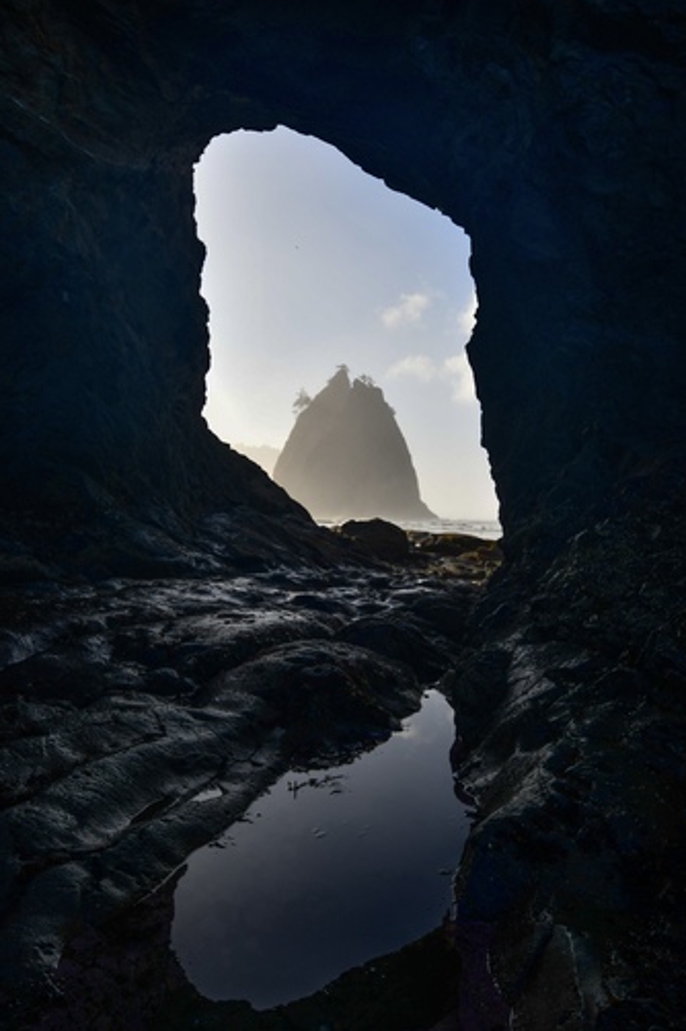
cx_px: 350
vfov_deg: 65.5
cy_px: 505
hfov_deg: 46.3
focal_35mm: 28
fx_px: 801
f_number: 8
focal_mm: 18
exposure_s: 1/250
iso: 100
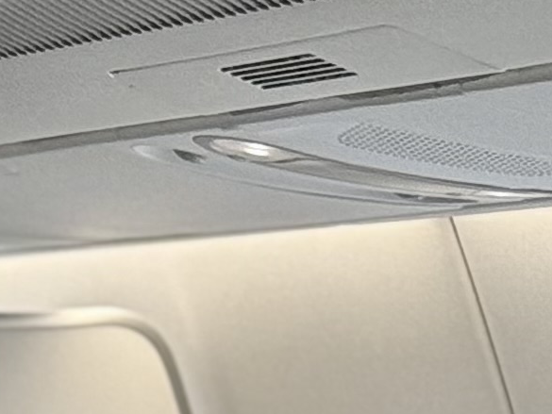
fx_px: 5279
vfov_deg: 4.3
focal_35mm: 331
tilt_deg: -9.5
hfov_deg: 5.8
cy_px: 1255
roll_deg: -1.6
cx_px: -763
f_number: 1.78
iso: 160
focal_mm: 6.76
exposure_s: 1/54
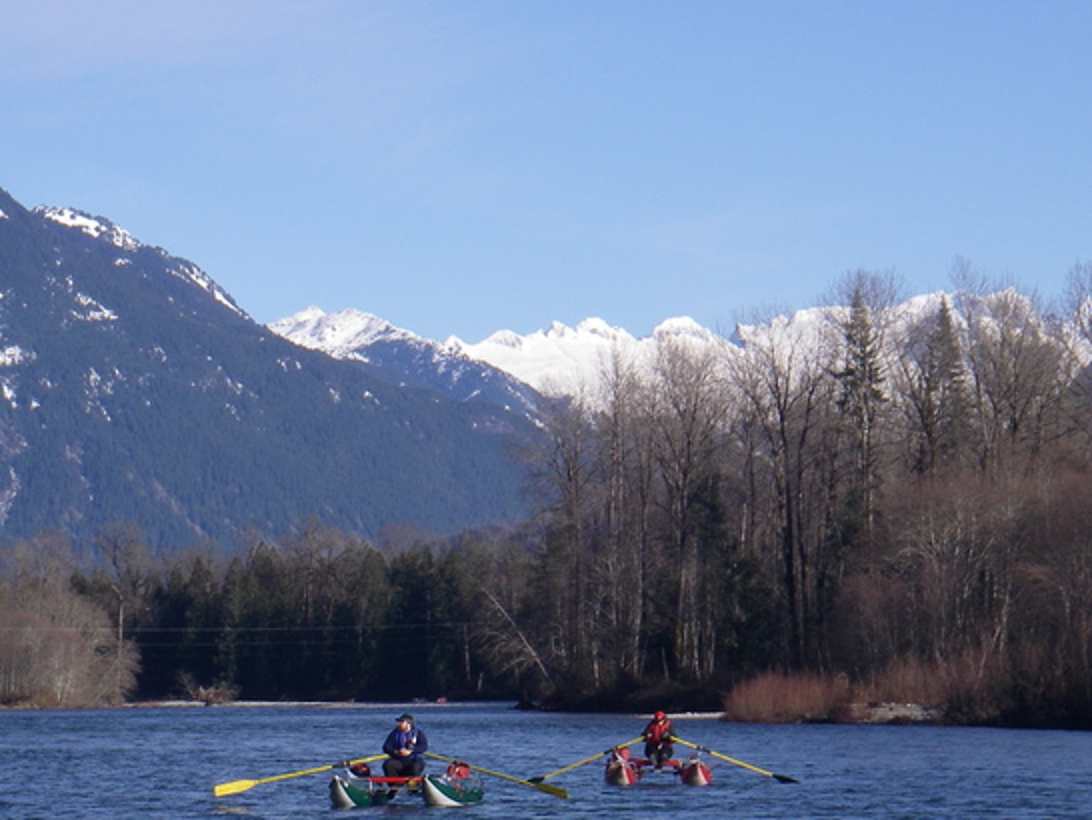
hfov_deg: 11.8
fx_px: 5271
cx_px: 596
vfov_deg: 8.9
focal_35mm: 167
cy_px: 404
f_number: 8
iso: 64
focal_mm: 18.9
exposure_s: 1/200
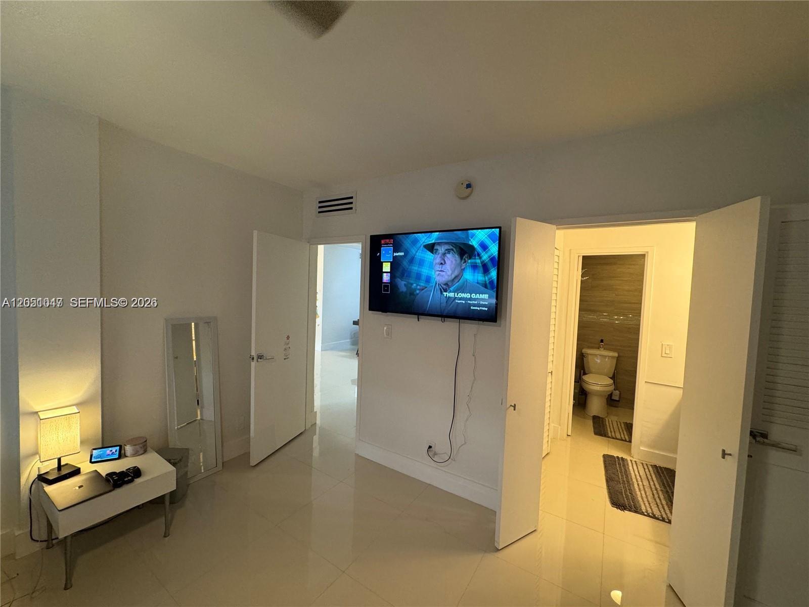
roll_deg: -2.4
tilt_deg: -2.9
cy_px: 304
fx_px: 327
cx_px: 404
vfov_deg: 85.7
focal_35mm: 14
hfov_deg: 102.1
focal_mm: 2.22
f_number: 2.2
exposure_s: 1/60
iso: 250
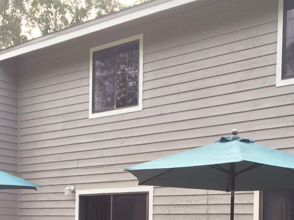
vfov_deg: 22.1
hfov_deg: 30.7
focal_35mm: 63
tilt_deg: -0.7
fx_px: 535
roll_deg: +0.6
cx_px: 148
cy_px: 236
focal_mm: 4.15
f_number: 2.2
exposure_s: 1/507
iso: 32
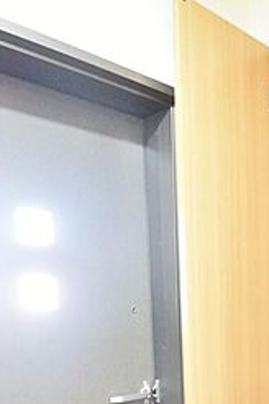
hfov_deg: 33.1
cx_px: 246
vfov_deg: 45.8
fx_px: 426
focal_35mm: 38
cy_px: 365
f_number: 5
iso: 12800
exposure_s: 1/100
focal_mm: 13
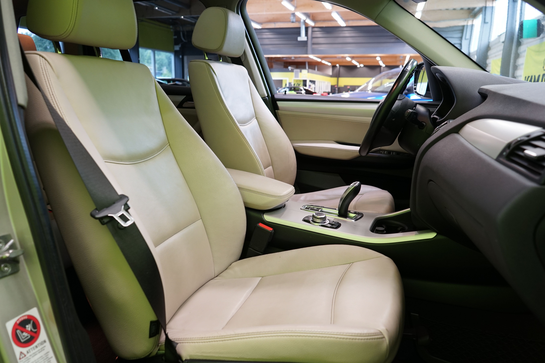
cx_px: 272
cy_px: 182
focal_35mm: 28
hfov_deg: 65.5
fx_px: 424
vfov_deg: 46.4
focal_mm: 28
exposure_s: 1/20
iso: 800
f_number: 5
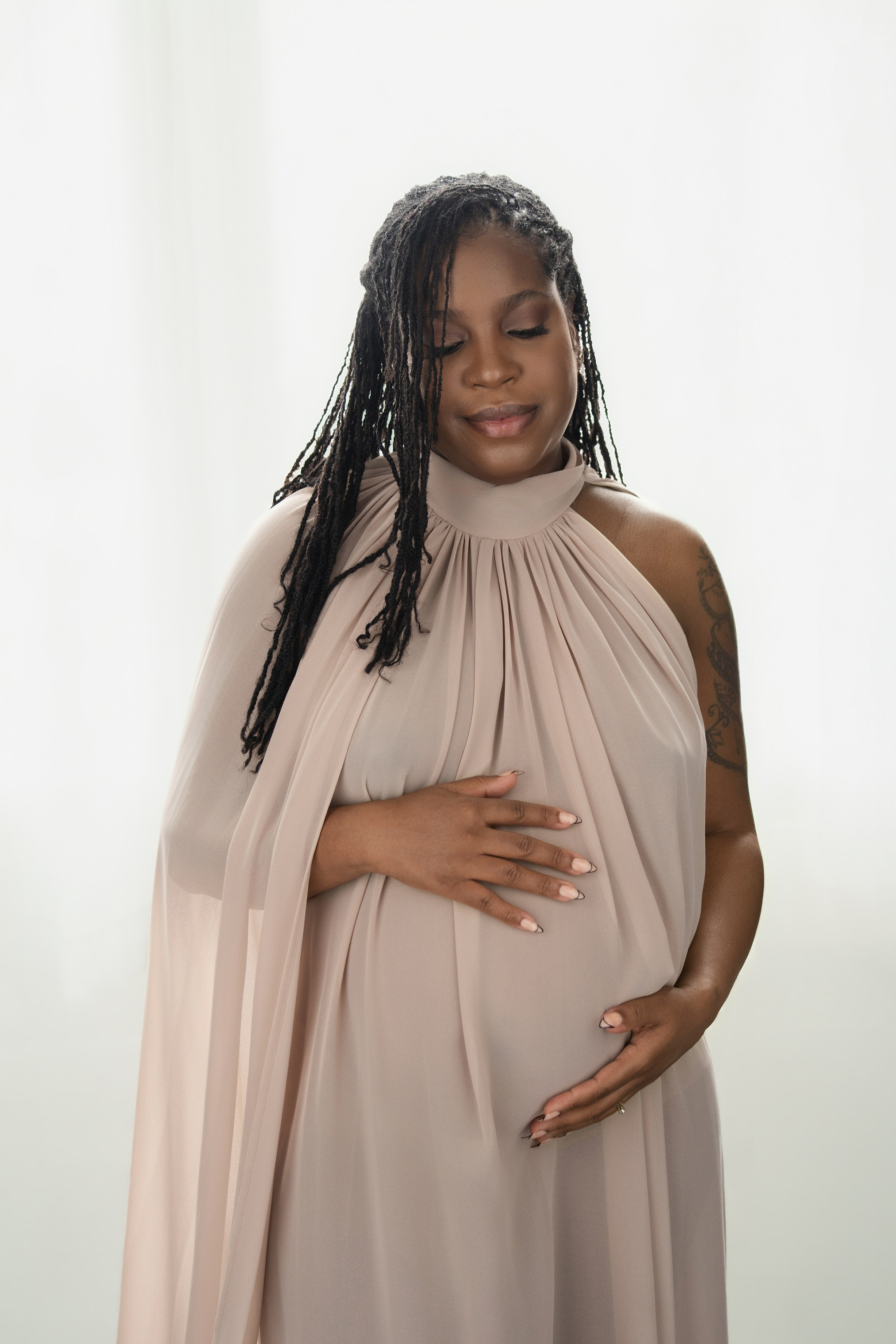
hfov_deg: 27.0
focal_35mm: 50
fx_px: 1866
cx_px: 460
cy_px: 694
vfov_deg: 39.6
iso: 640
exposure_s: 1/125
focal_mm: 48
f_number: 4
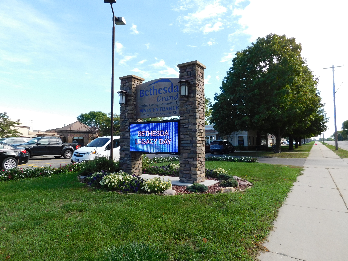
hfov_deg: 73.9
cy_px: 130
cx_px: 174
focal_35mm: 23
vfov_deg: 58.9
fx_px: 231
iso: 125
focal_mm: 4
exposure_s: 1/500
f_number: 3
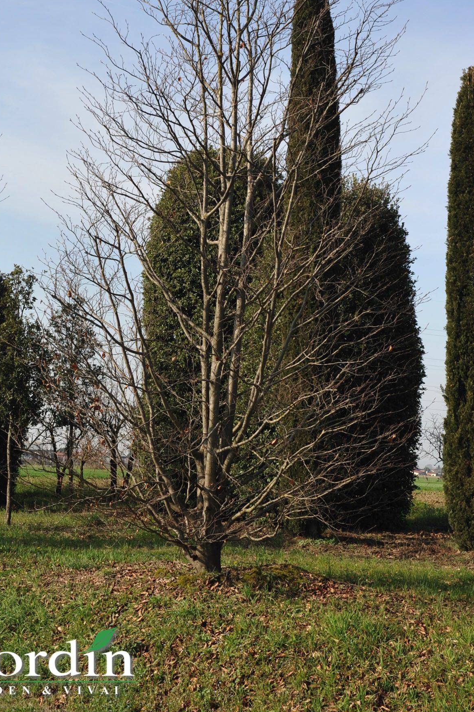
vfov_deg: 31.8
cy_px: 284
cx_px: 210
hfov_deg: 21.5
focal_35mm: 63
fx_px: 1245
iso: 200
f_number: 8
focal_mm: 52
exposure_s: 1/250
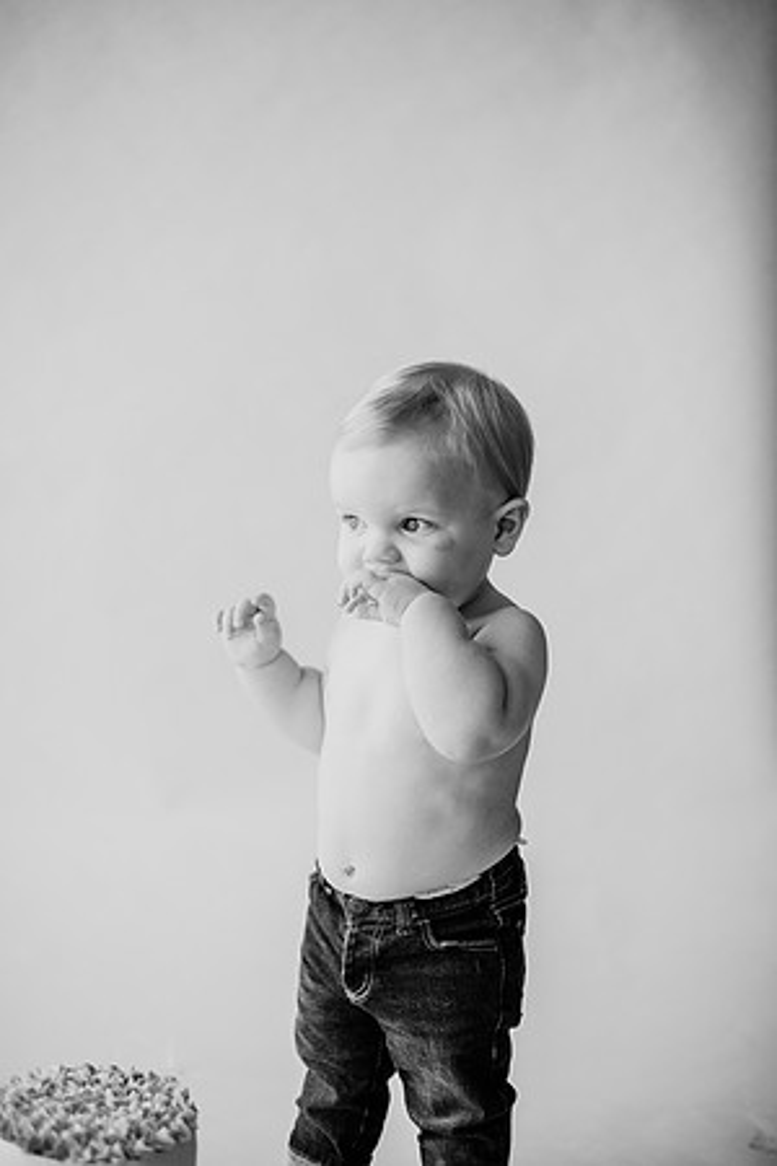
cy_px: 583
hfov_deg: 27.0
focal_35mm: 50
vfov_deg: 39.6
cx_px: 388
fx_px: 1619
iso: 400
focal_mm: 50
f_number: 2
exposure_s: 1/800
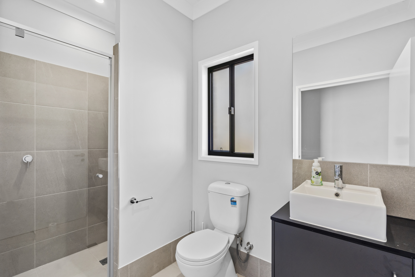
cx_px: 208
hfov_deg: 96.7
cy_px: 138
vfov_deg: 73.8
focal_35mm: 16
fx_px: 184
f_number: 10
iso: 1000
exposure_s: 1/13
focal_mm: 16
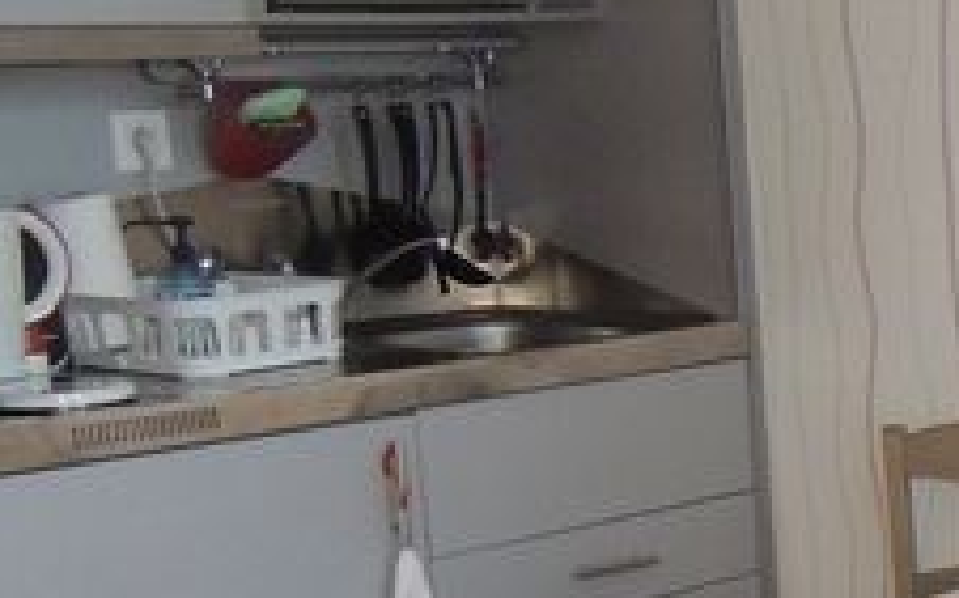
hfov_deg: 20.1
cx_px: 1417
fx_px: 2351
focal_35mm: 90
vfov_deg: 14.4
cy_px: 513
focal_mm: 4.3
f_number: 3
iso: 800
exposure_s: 1/125
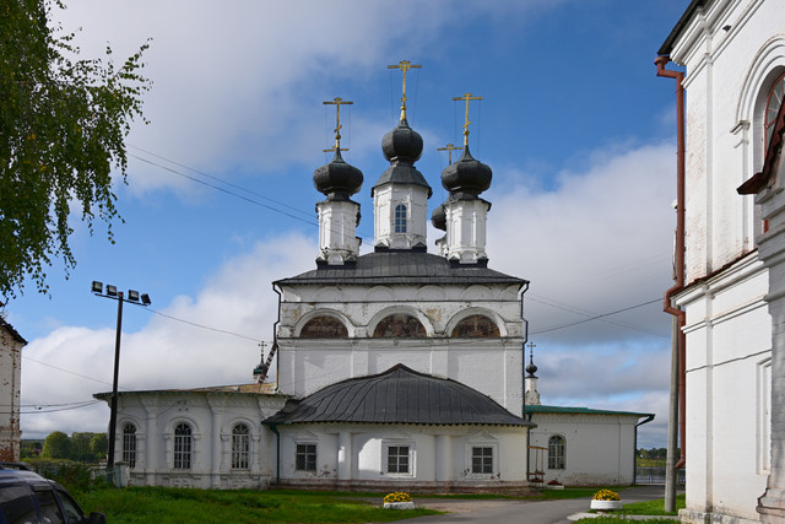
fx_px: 632
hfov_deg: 63.6
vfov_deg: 45.0
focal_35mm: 29
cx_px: 392
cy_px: 262
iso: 100
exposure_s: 1/1000
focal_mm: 29
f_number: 5.6
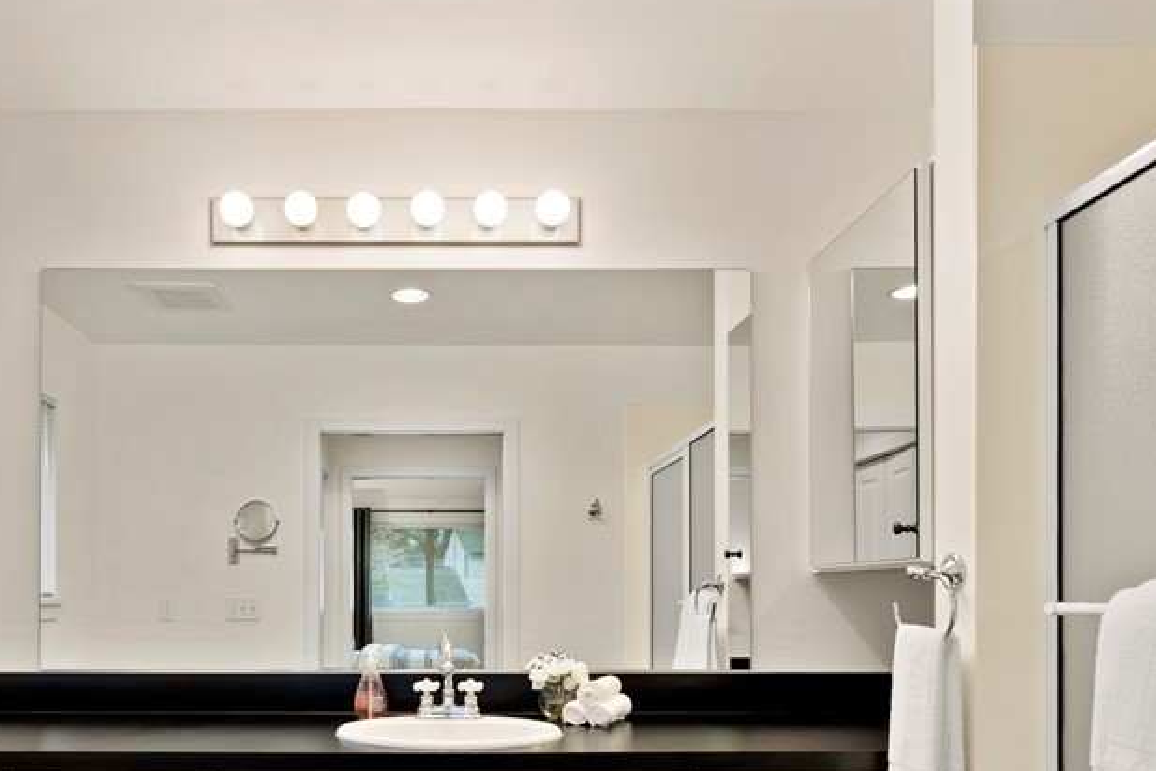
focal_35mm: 28
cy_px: 618
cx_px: 432
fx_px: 899
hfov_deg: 64.5
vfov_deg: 44.1
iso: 200
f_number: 8
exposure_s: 1/2.5
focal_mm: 16
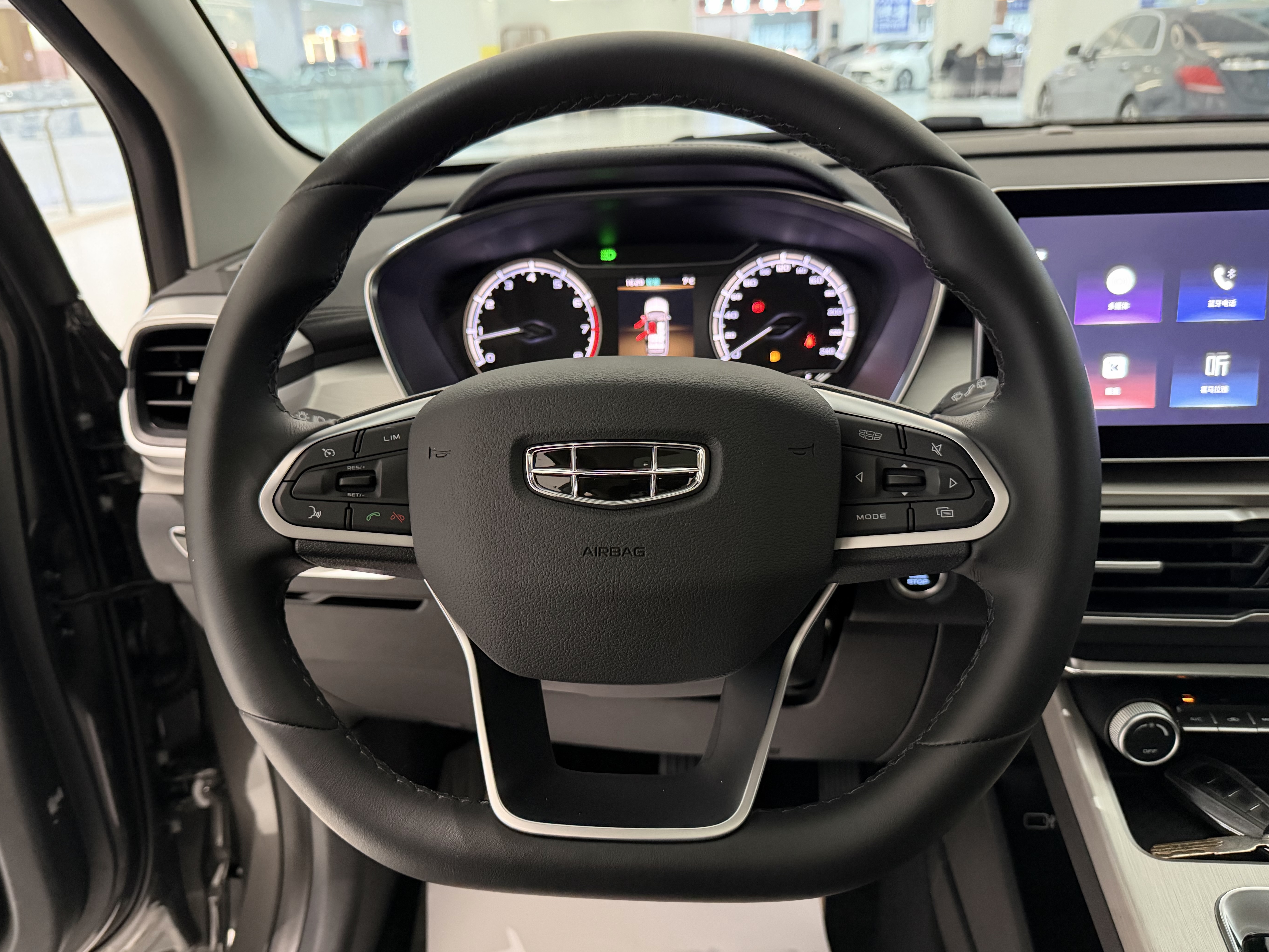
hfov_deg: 69.4
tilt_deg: -22.3
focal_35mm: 25
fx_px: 916
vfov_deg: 54.9
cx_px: 611
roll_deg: +3.0
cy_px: 464
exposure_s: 1/40
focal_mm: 6.76
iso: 1000
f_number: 1.78
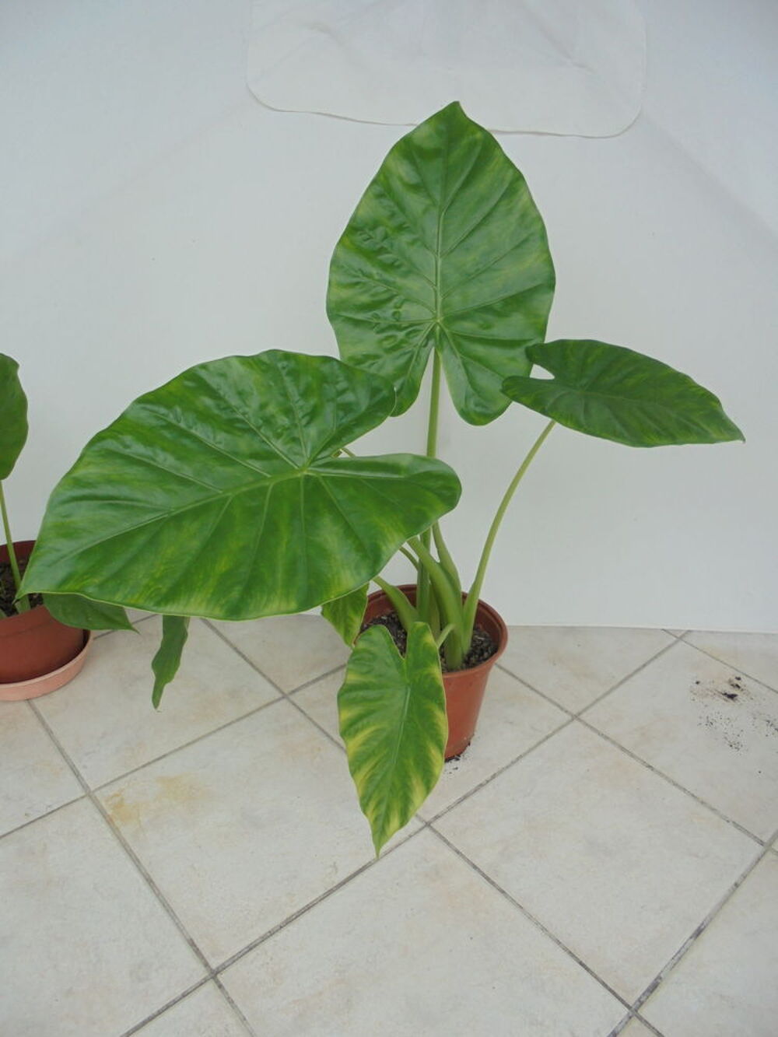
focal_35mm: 26
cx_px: 389
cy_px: 518
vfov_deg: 67.3
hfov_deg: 53.1
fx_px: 779
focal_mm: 4.6
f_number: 3.5
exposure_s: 1/320
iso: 100
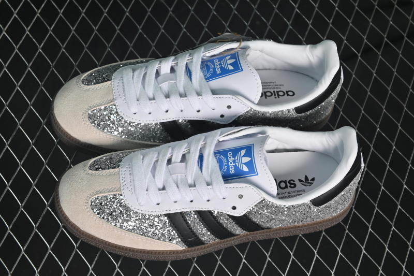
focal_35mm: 75
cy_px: 138
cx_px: 207
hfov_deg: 27.0
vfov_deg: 18.2
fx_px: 862
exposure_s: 1/40
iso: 160
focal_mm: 50
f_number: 6.3
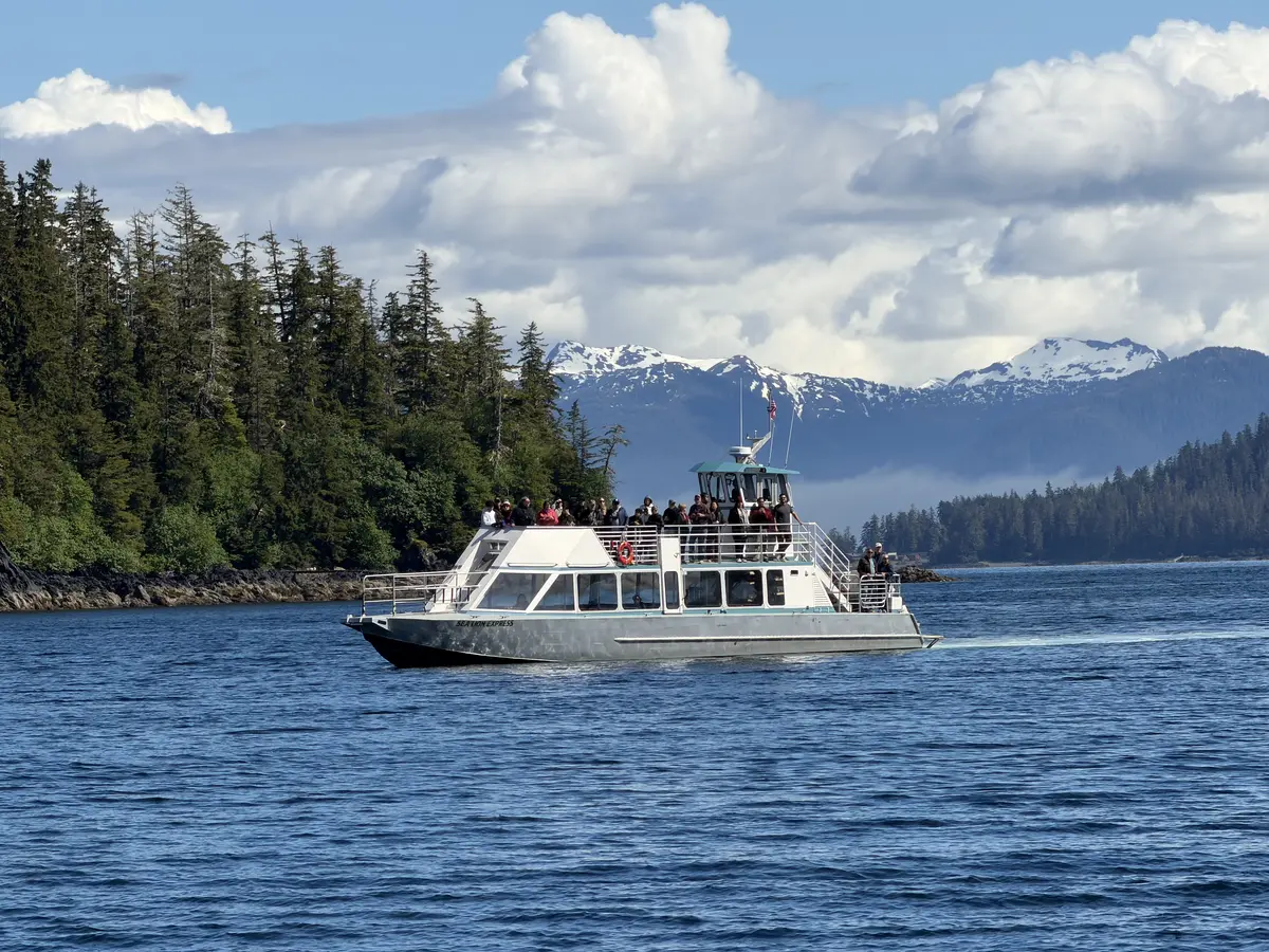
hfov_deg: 9.9
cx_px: 634
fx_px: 7332
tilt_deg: +1.4
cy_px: 476
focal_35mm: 200
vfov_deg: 7.4
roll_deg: +1.8
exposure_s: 1/766
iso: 16
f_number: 2.8
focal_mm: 16.89
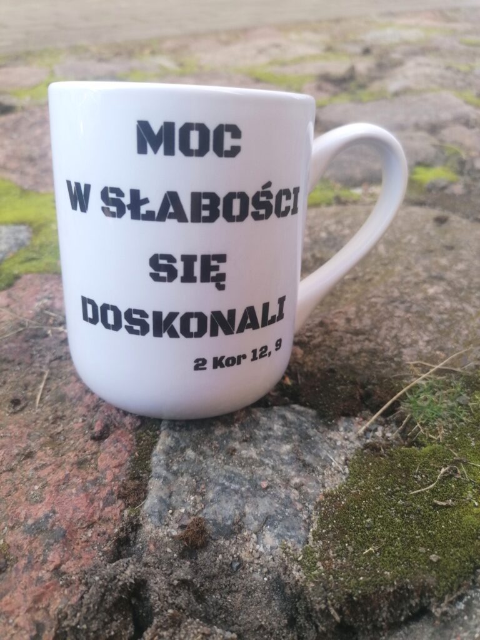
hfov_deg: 51.4
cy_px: 320
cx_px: 240
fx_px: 499
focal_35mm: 27
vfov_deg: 65.3
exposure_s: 1/100
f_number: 1.8
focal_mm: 4.75
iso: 50
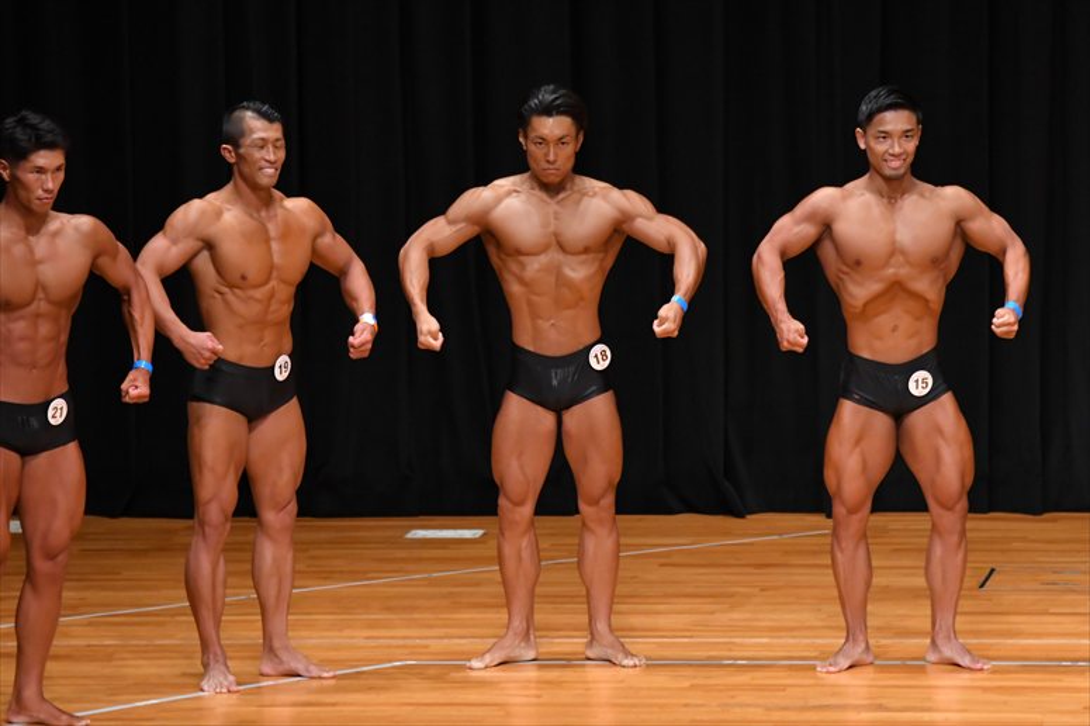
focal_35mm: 270
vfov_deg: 5.1
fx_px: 8171
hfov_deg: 7.6
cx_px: 545
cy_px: 363
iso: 4000
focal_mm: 180
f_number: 5.6
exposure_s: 1/400
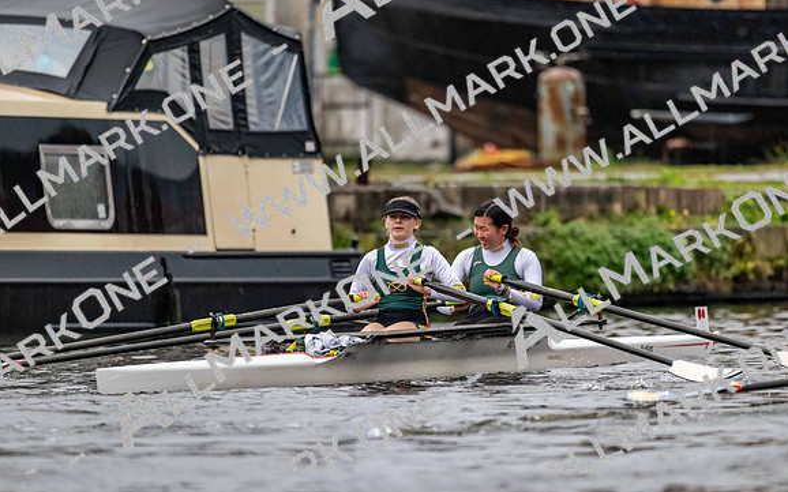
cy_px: 241
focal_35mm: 409
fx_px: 8782
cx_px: 394
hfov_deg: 5.1
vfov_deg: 3.2
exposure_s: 1/2000
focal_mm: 400
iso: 5000
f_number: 4.5
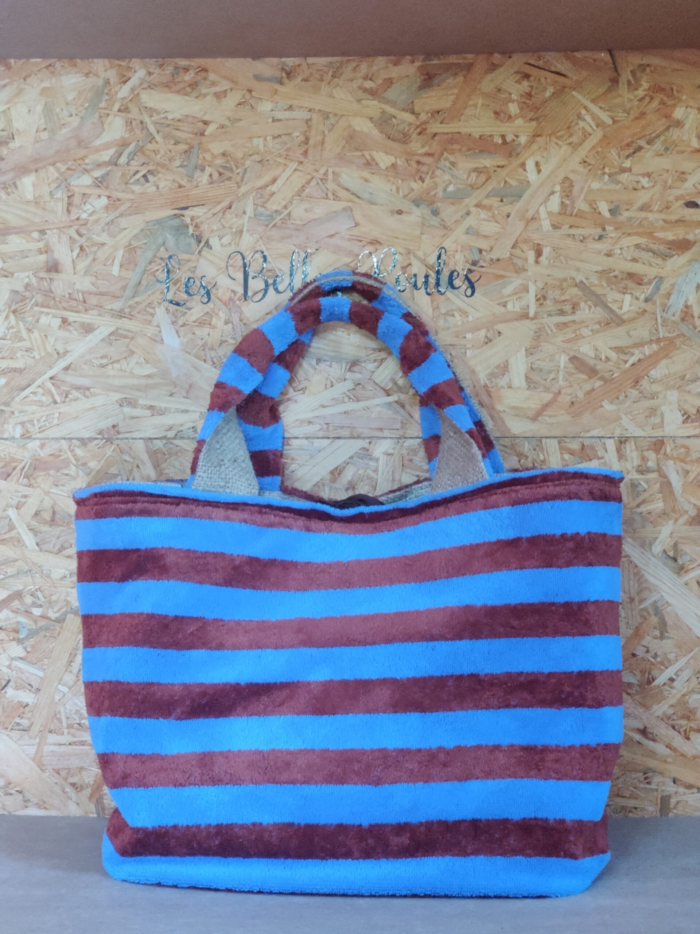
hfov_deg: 19.9
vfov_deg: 26.3
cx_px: 350
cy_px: 467
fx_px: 1995
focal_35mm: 74
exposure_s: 1/50
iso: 4000
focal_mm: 6.95
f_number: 2.44
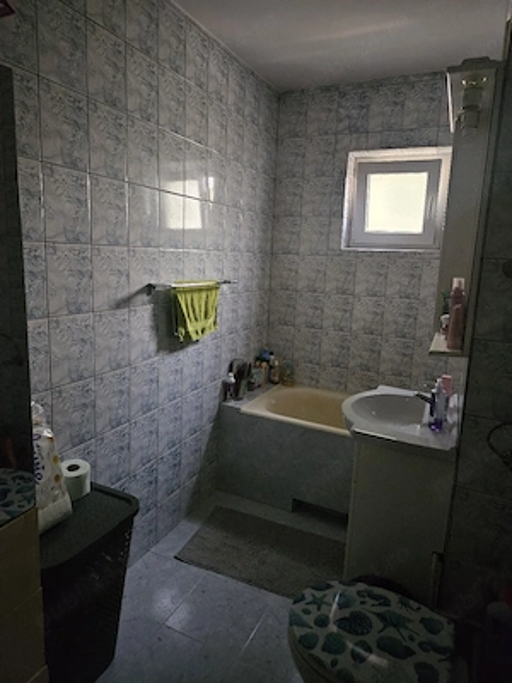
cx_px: 256
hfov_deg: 58.9
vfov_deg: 73.9
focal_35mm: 23
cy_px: 342
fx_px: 454
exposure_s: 1/25.1
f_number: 1.8
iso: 1250
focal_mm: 5.4
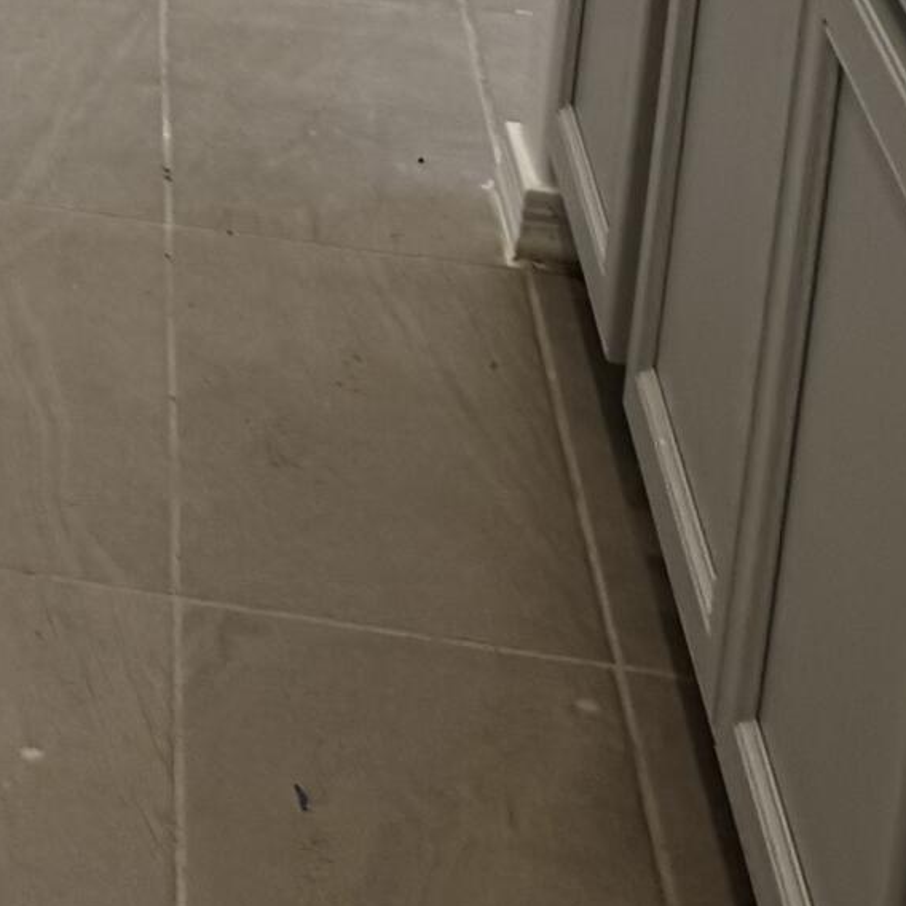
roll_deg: -3.0
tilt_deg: -6.4
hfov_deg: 13.8
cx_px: -762
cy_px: -813
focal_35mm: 112
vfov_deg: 13.6
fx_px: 3316
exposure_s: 1/120
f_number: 1.78
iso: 64
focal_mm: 6.76
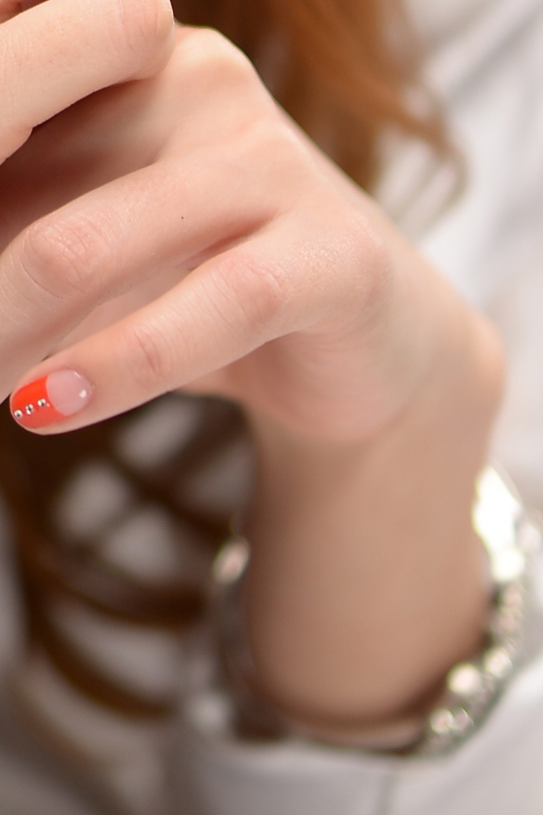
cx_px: -439
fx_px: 5839
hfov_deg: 5.2
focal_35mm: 258
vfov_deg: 7.9
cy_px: -246
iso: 100
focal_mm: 50
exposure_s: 1/160
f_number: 1.4
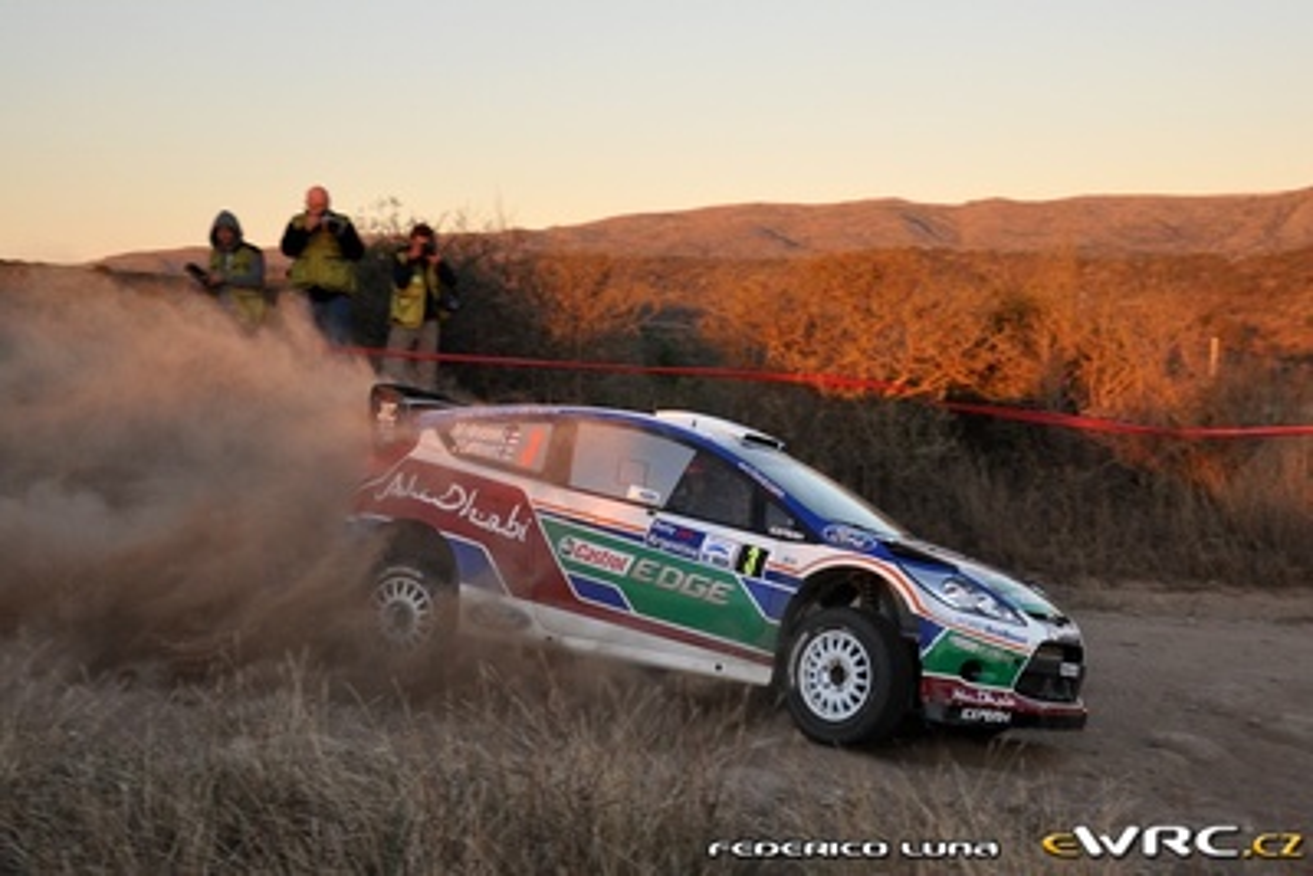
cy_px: 438
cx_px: 656
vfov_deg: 25.8
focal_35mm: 52
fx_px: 1915
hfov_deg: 37.8
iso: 640
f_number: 4.5
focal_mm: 35
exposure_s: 1/400
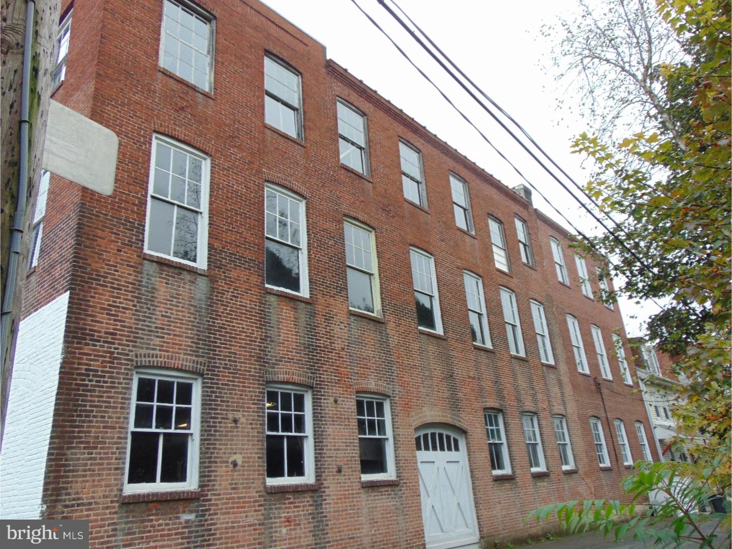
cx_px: 366
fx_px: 529
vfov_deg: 54.9
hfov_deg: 69.4
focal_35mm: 25
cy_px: 274
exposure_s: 1/250
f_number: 3
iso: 80
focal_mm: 4.5
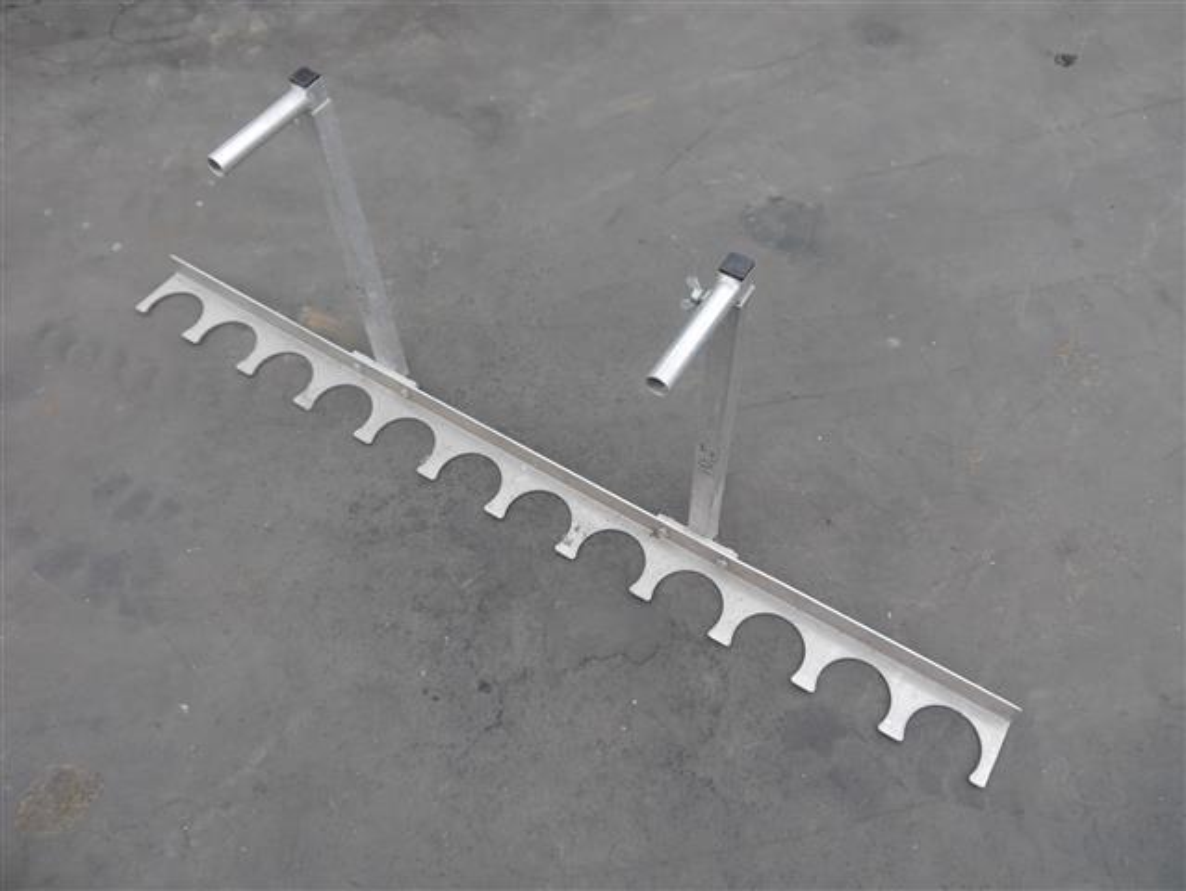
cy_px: 446
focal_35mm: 28
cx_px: 593
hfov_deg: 63.4
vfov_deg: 49.8
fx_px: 960
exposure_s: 1/160
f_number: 4.5
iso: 160
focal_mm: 14
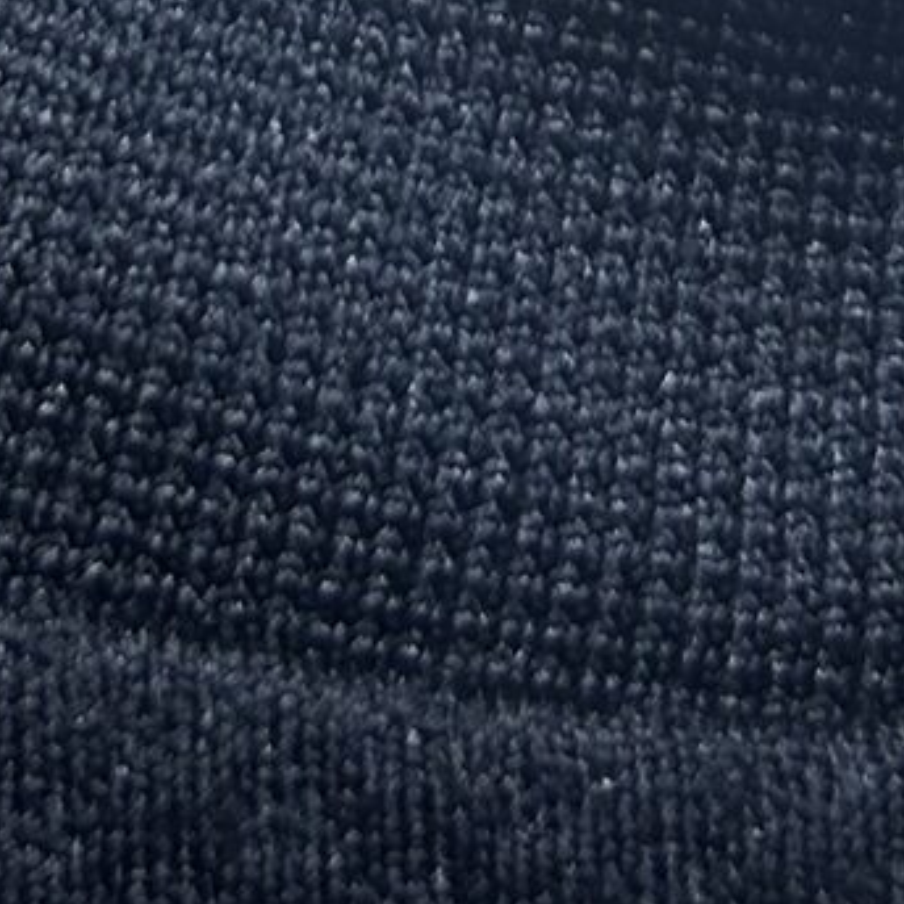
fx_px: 5052
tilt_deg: -54.2
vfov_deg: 9.6
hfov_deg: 10.2
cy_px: -830
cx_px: 468
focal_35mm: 171
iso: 125
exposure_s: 1/100
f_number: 1.5
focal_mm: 5.7
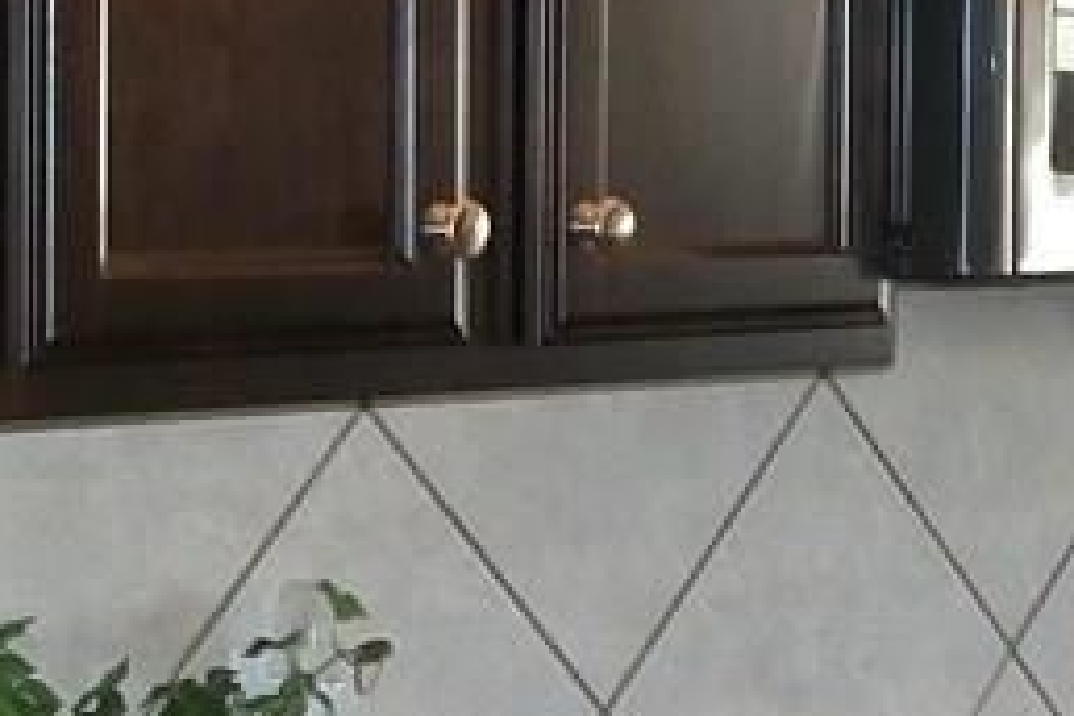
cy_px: 346
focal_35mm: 132
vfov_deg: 10.4
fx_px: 3938
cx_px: 579
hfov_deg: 15.5
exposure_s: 1/30
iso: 160
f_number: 2.9
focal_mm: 5.7
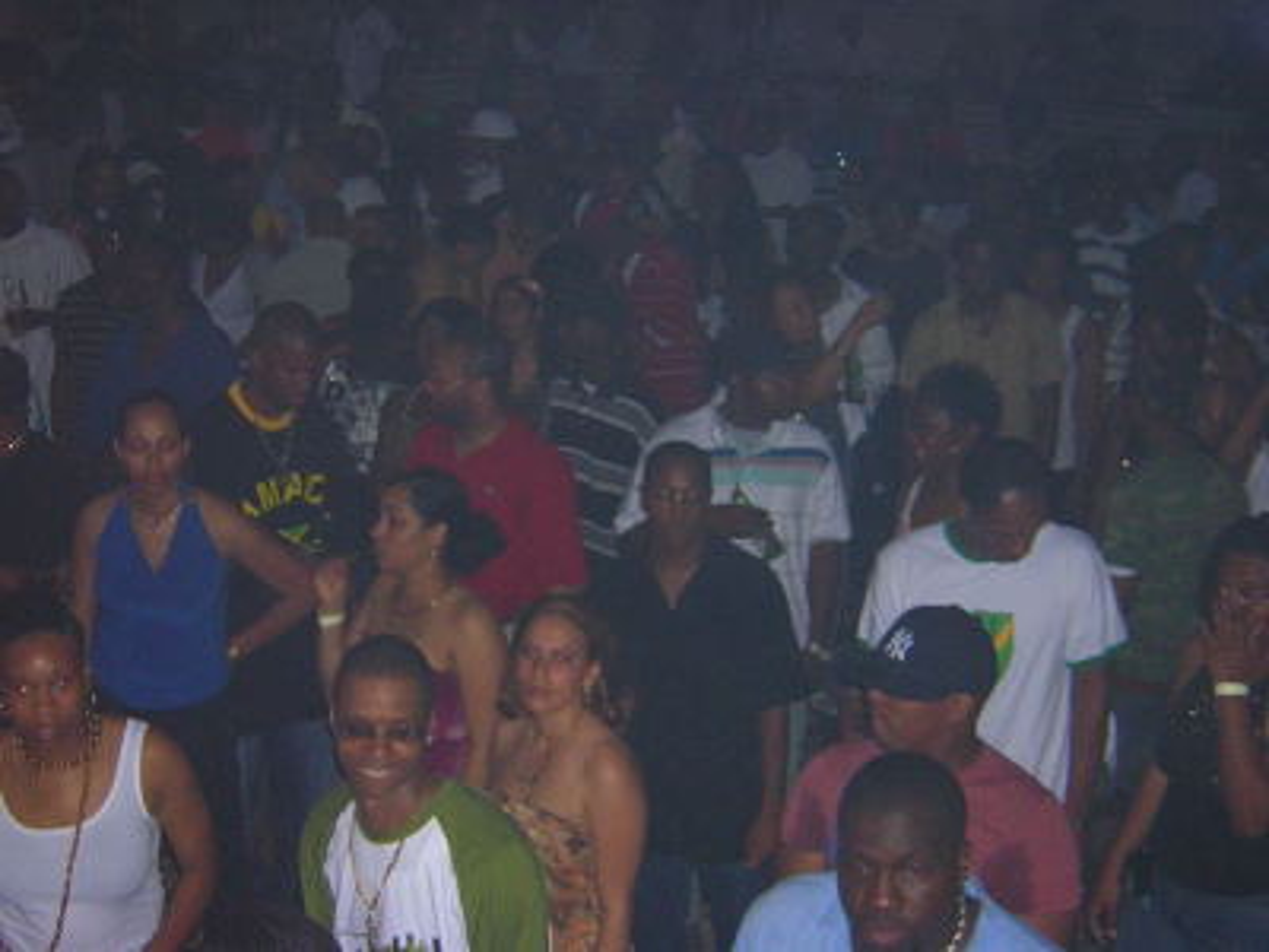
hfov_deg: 35.5
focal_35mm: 54
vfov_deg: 27.0
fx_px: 1980
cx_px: 634
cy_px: 476
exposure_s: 1/60.1
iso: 400
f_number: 3.2
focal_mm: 7.1
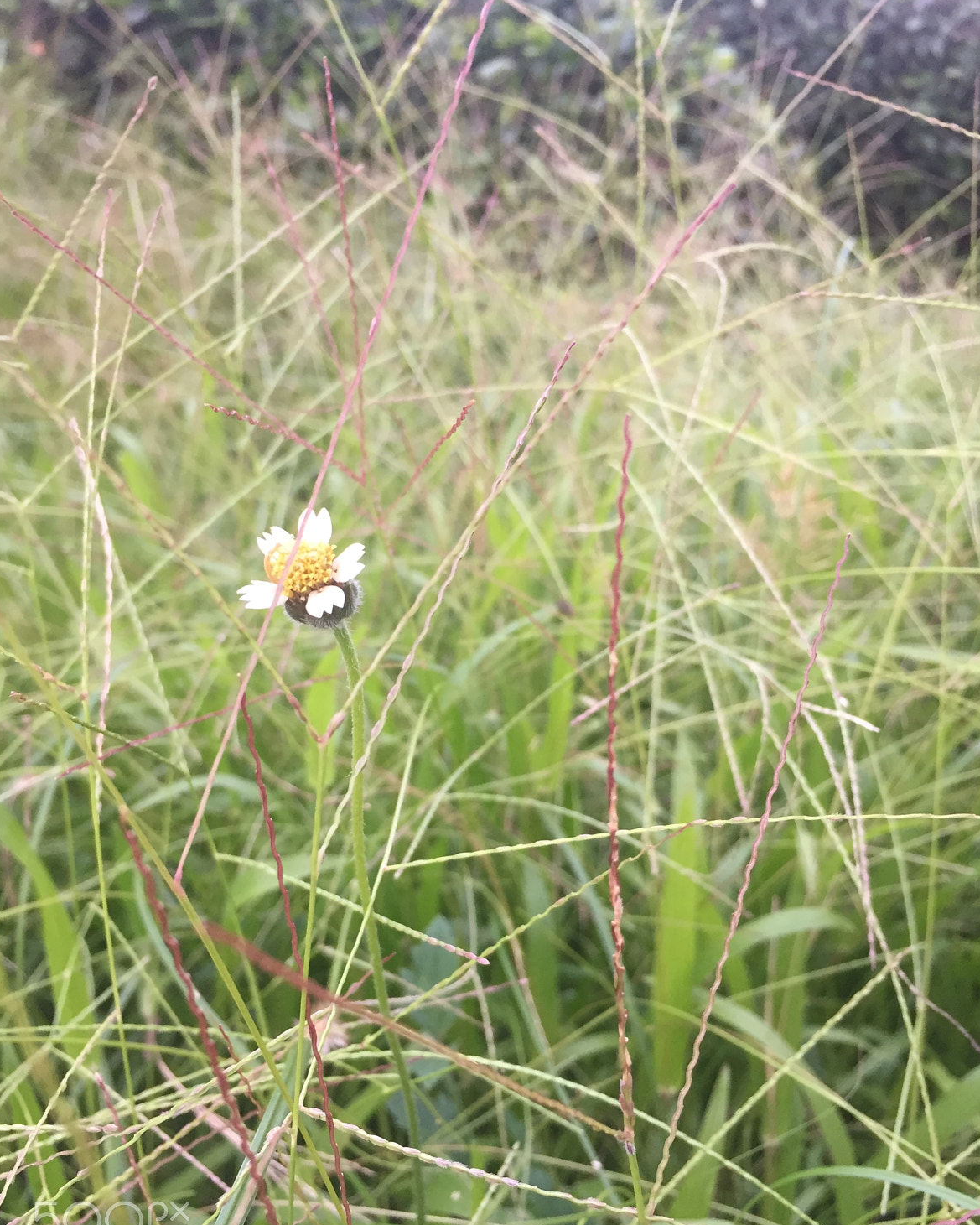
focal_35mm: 31
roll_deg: -5.5
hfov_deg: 47.1
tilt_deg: -28.7
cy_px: 660
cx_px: 485
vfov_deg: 57.1
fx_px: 1124
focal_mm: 4.15
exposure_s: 1/33
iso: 50
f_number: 2.2
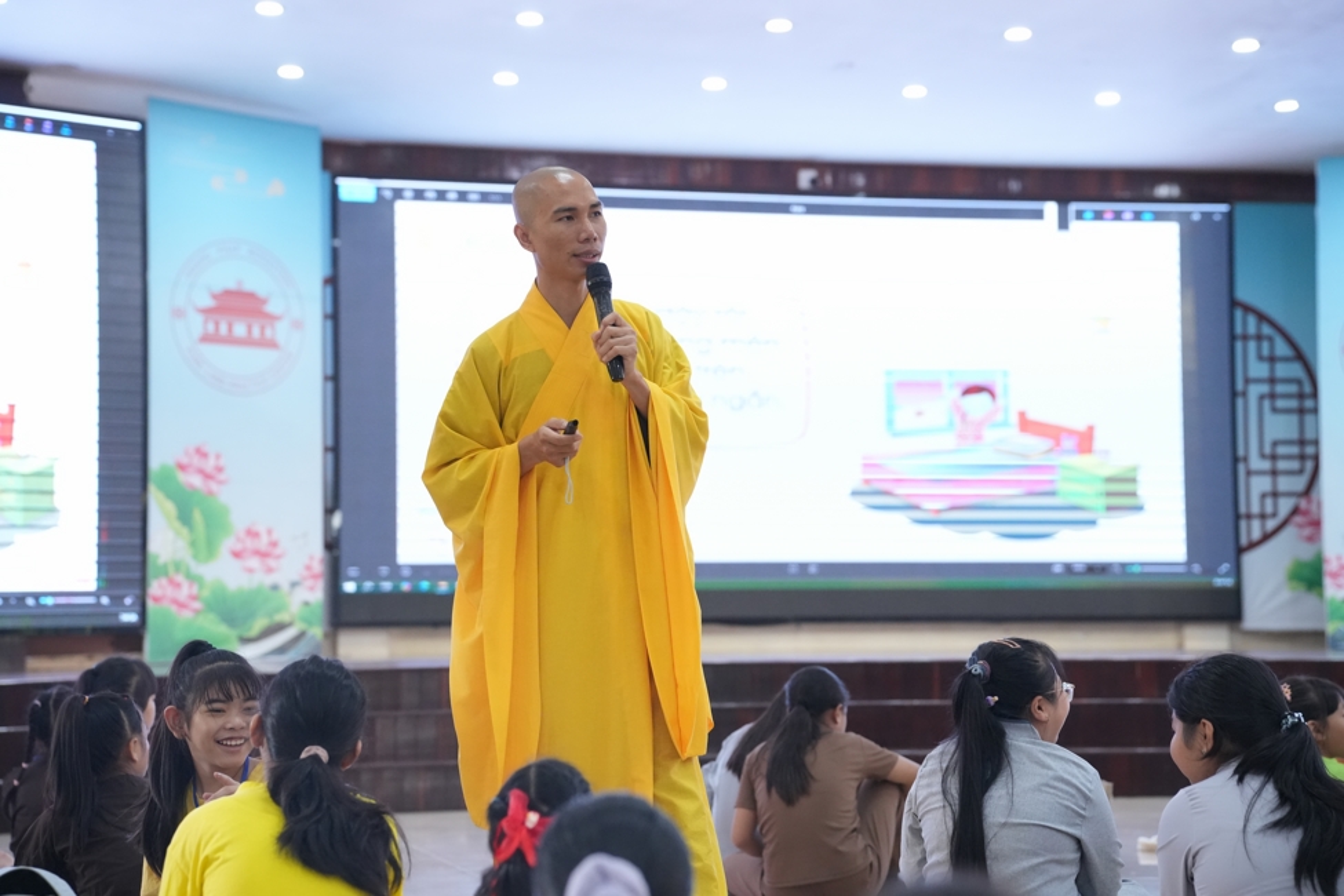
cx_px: 672
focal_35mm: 69
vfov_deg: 19.7
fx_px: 2576
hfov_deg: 29.2
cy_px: 448
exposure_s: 1/320
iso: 5000
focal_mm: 69
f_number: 3.2
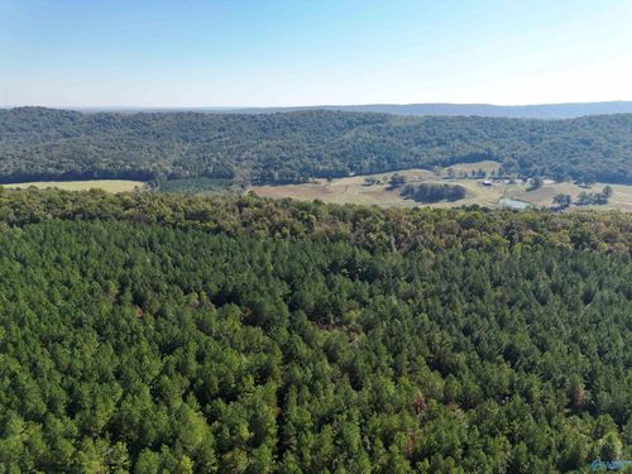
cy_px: 237
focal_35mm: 24
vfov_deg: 56.8
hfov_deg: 71.6
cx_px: 316
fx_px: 438
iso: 100
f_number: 1.7
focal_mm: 6.72
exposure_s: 1/2500
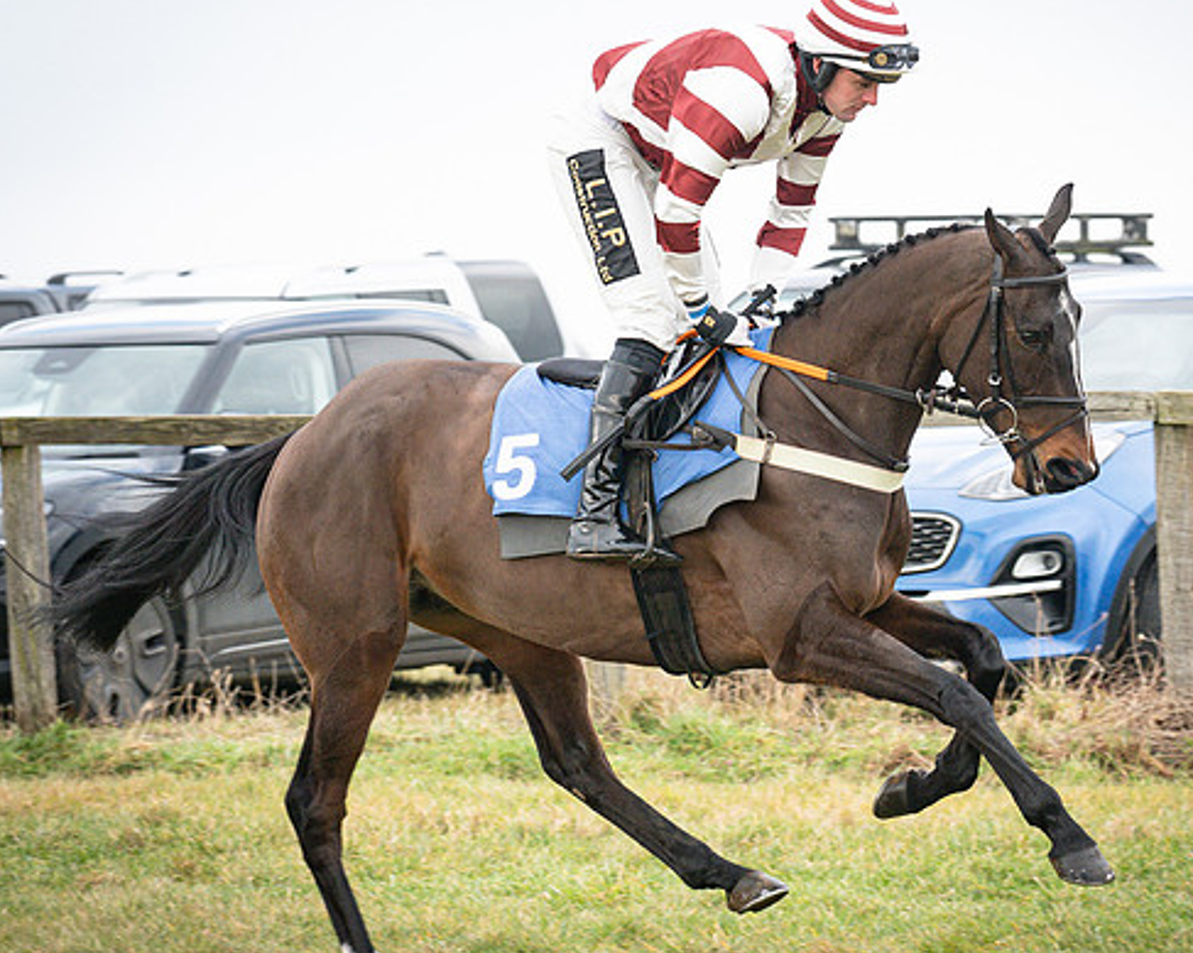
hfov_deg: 7.4
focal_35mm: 263
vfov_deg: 5.9
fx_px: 9280
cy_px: 456
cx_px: 687
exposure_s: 1/1000
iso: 500
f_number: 4.5
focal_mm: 135
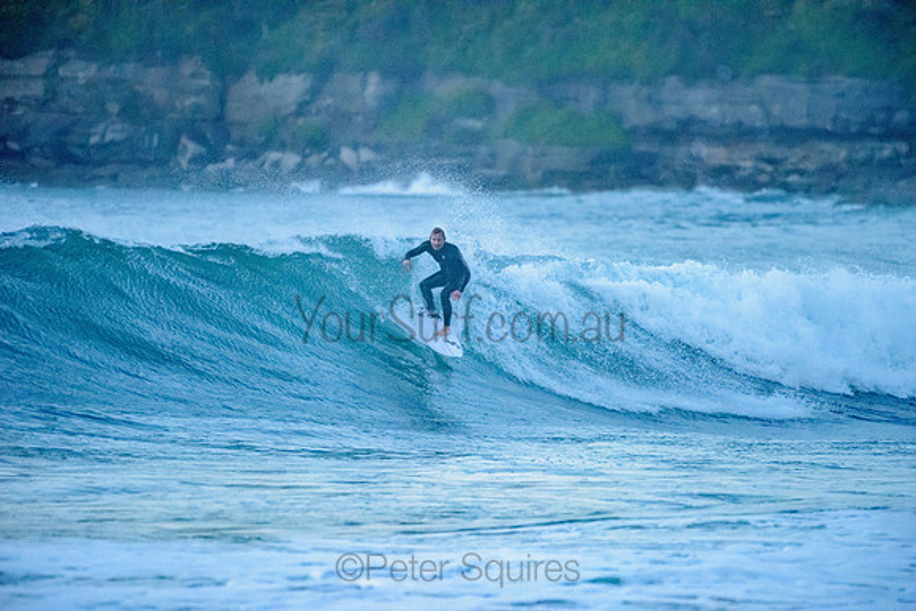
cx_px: 458
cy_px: 306
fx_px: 12730
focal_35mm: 500
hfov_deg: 4.1
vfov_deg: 2.8
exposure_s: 1/1250
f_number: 5.6
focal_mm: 500
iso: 11400
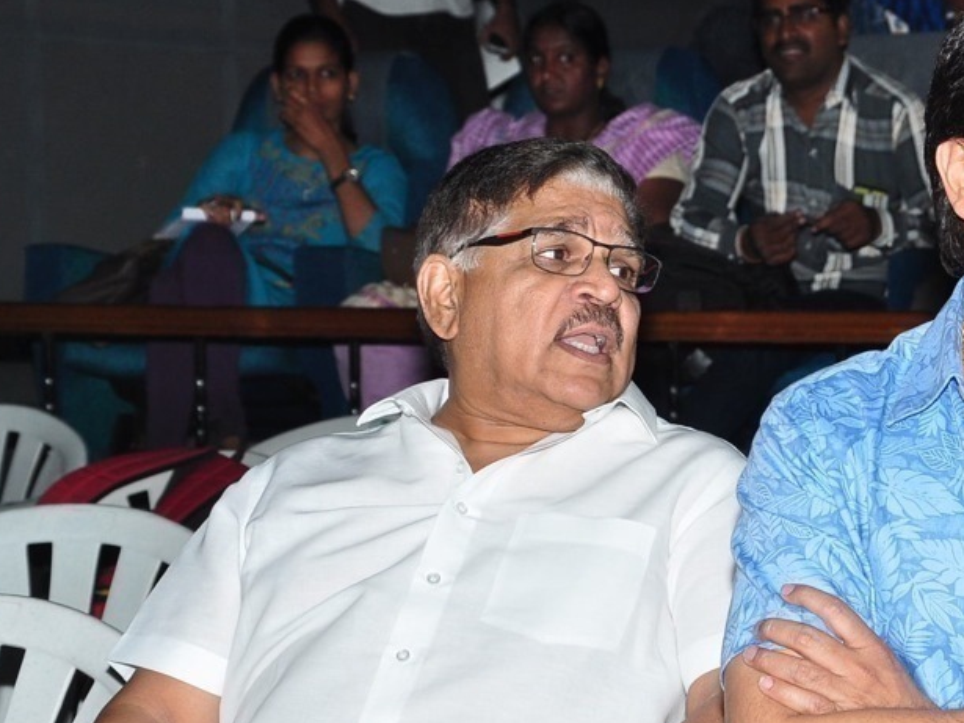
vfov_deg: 9.1
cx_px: 842
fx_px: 4538
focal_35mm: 163
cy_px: 515
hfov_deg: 12.1
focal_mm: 58
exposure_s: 1/125
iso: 400
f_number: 8
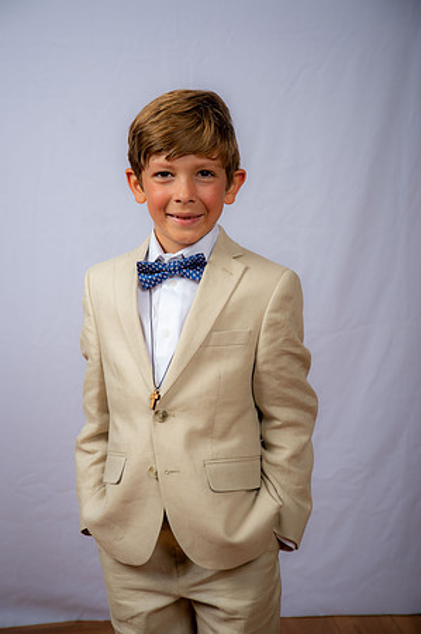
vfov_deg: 28.9
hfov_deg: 19.4
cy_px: 317
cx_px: 210
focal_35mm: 70
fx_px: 1231
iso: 250
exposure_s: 1/160
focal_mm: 70
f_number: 6.3
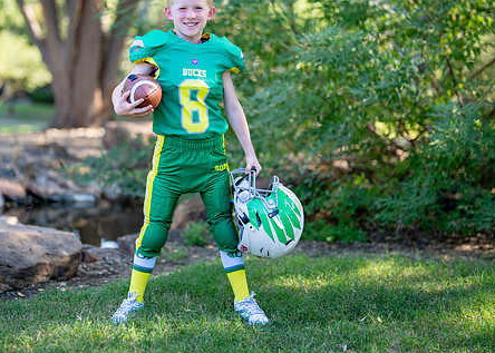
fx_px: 1068
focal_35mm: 76
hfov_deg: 26.0
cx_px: 199
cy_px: 122
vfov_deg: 18.7
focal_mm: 50
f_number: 1.2
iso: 100
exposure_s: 1/640
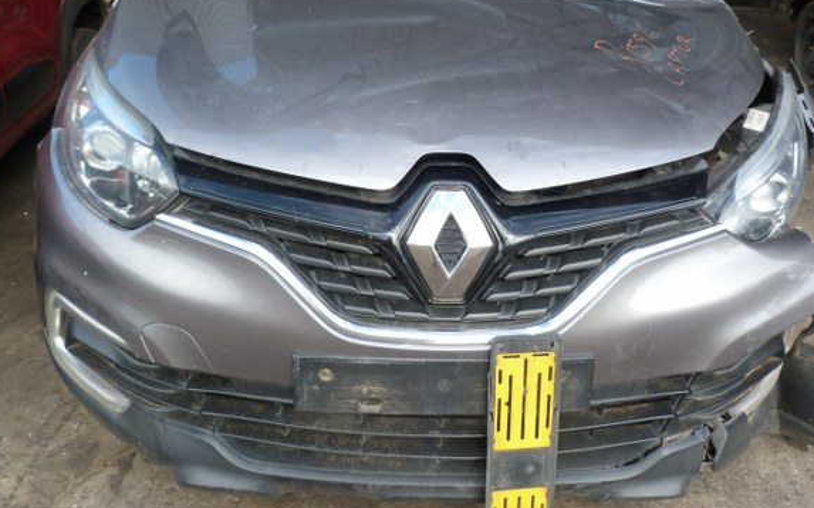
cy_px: 158
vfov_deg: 34.0
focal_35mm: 37
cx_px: 440
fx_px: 821
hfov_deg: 52.7
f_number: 3.6
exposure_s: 1/100
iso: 80
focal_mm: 4.5
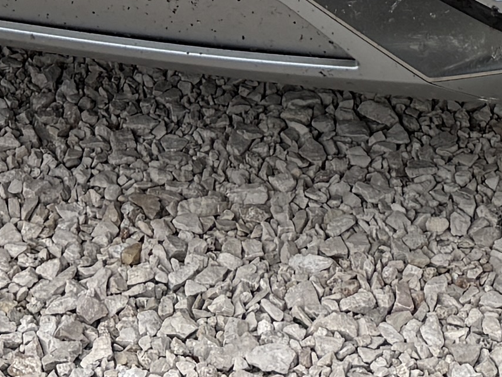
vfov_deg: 8.0
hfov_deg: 12.3
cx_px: 329
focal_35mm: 160
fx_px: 2321
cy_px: -755
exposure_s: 1/813
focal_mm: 6.76
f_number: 1.78
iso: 80
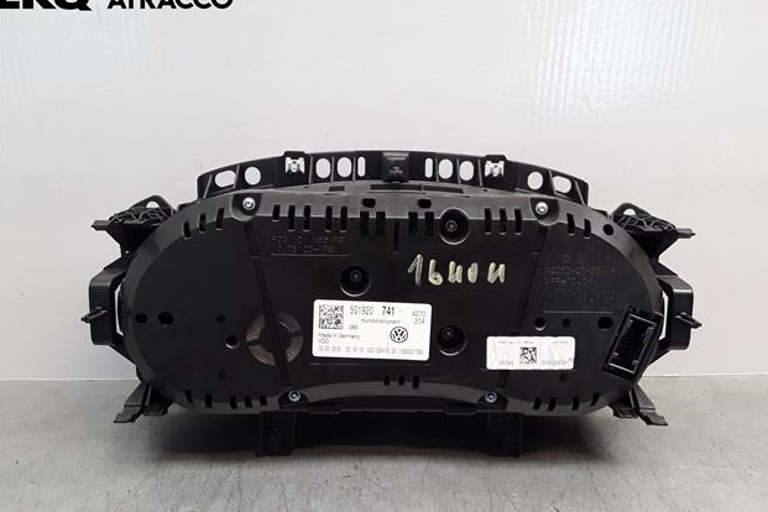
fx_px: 640
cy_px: 282
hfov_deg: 61.9
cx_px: 391
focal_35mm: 30
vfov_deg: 43.5
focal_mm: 2.91
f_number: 1.9
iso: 50
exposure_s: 1/50
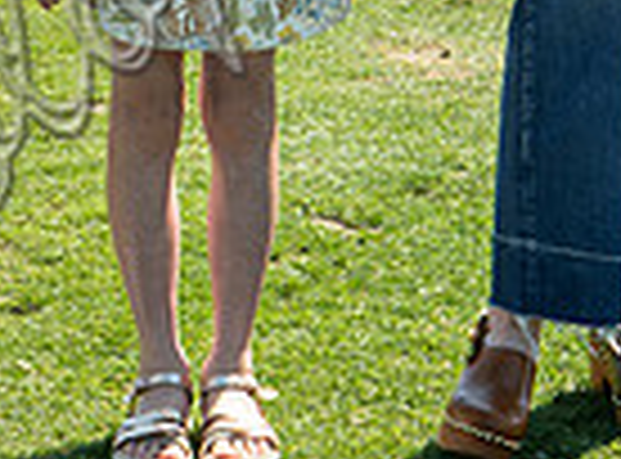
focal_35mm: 196
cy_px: -248
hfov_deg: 10.1
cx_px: 596
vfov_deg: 7.4
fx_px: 3498
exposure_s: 1/400
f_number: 5.6
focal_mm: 17.2
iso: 200
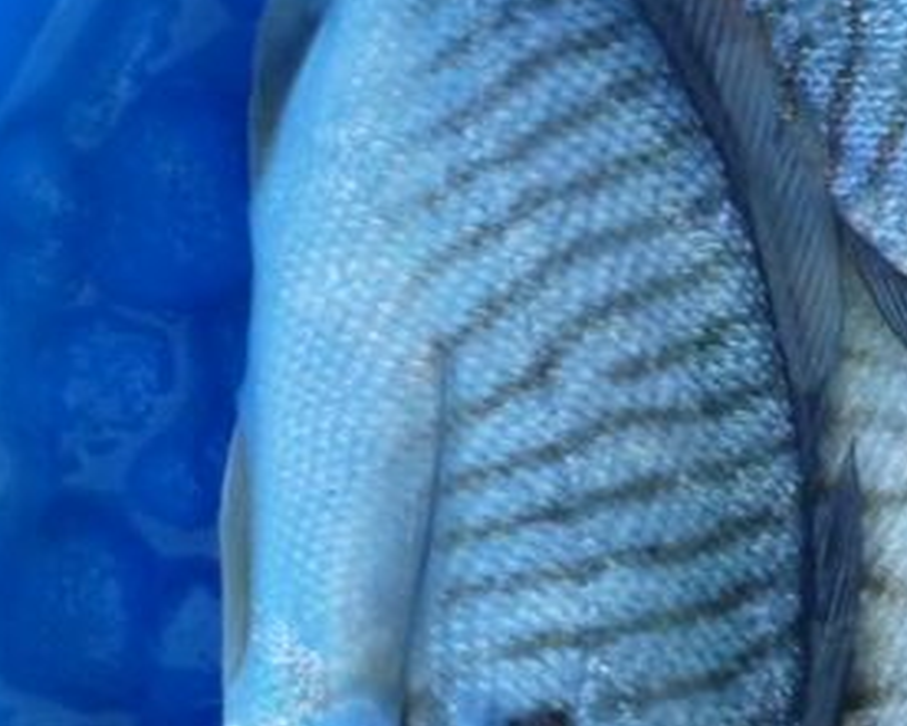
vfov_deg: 4.1
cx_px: 877
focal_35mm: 377
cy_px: 43
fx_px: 10124
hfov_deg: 5.1
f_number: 4.4
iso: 320
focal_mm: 18.2
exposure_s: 1/50
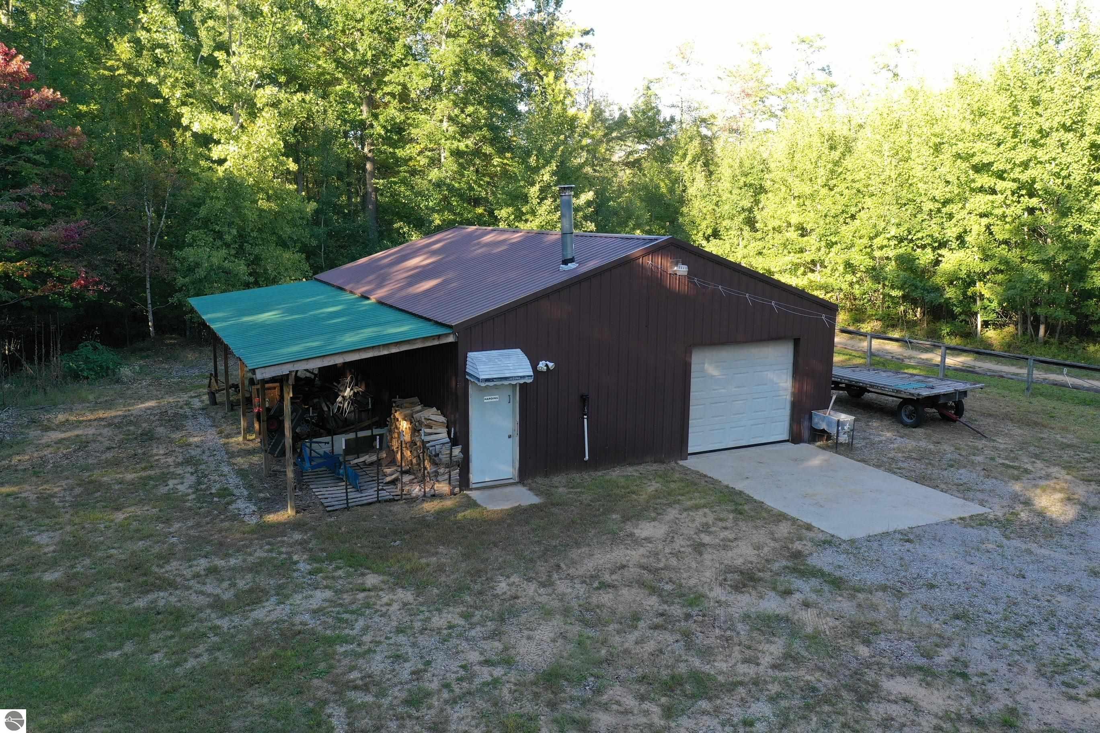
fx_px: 855
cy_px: 366
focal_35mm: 28
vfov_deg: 46.4
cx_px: 550
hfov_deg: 65.5
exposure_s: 1/100
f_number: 4
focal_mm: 10.26
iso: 100
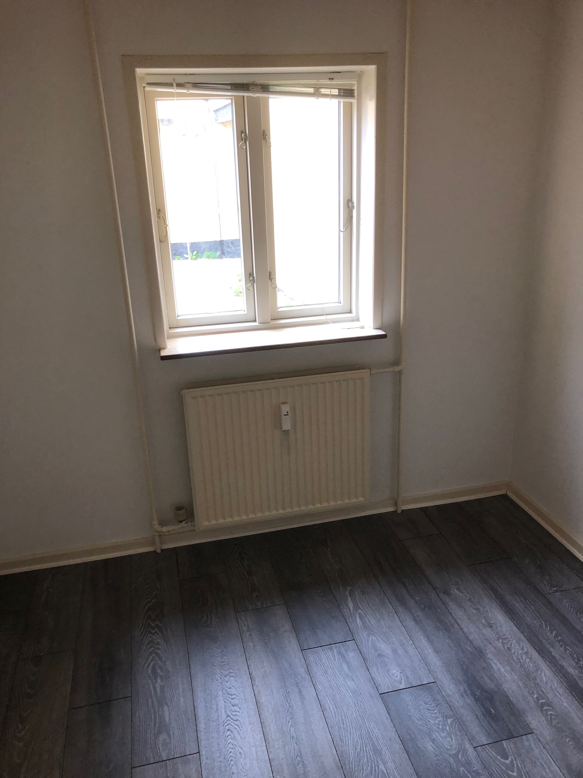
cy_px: 389
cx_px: 292
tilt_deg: -19.0
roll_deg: +1.8
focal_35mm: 28
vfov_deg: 63.4
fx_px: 629
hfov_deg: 49.7
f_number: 1.8
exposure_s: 1/33
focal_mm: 3.99
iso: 40
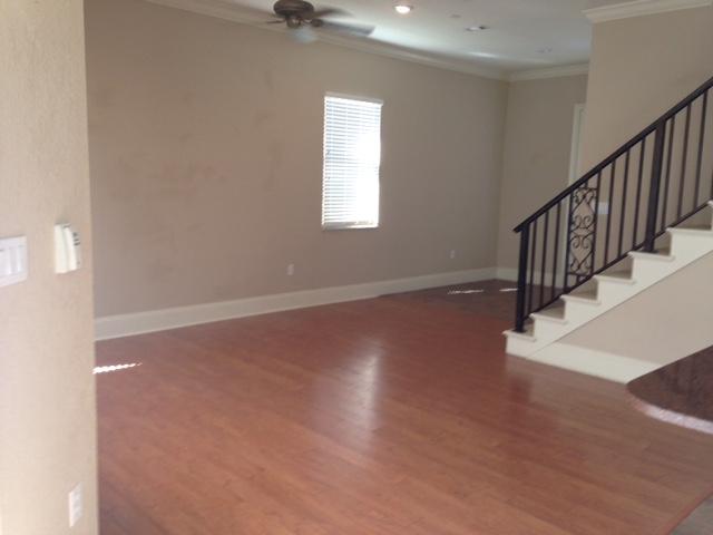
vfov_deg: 42.9
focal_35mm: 33
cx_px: 356
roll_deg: -1.5
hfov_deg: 55.4
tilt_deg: -9.4
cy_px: 268
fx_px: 680
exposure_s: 1/24
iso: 50
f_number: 2.4
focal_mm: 4.12
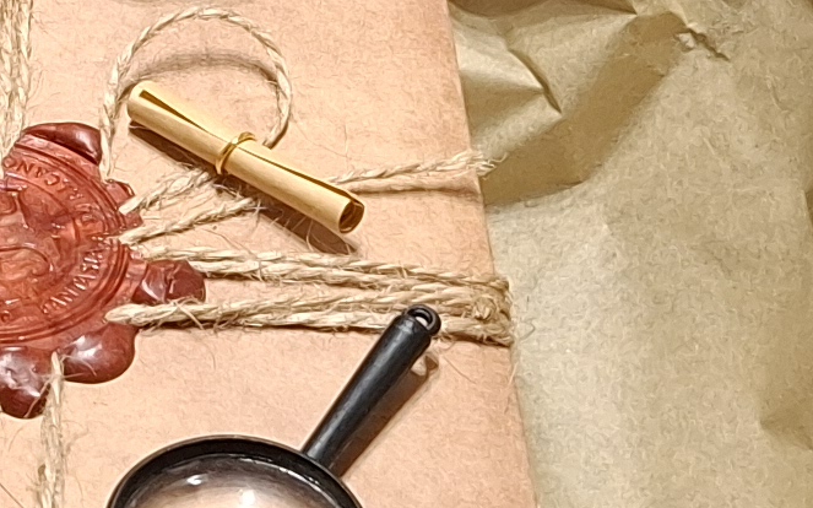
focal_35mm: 150
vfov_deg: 8.6
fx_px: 3323
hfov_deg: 13.5
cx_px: -216
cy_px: -88
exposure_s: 1/33
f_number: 1.8
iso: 400
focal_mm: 5.54
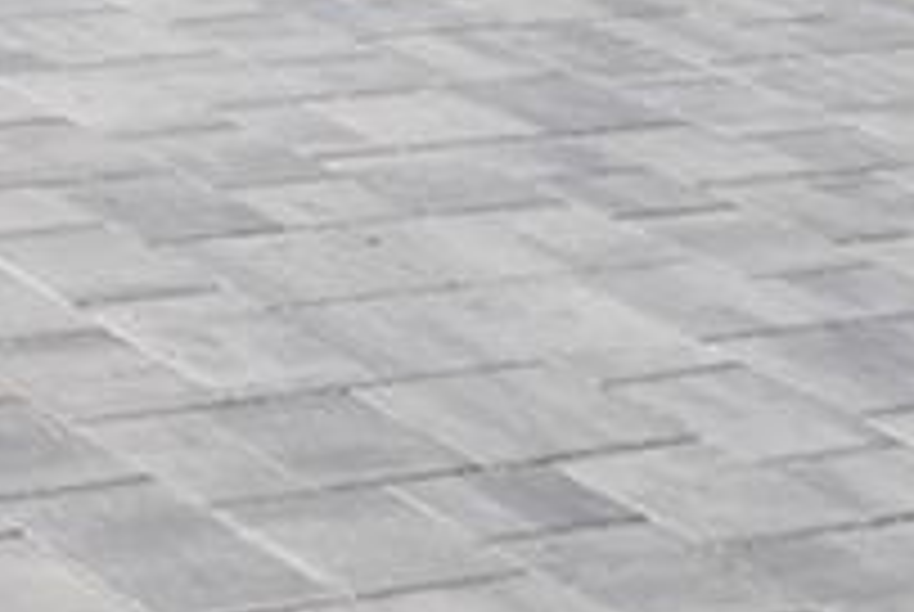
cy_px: -824
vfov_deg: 8.4
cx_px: -833
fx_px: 3839
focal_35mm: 151
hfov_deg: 12.2
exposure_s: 1/320
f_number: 8
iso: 100
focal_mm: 20
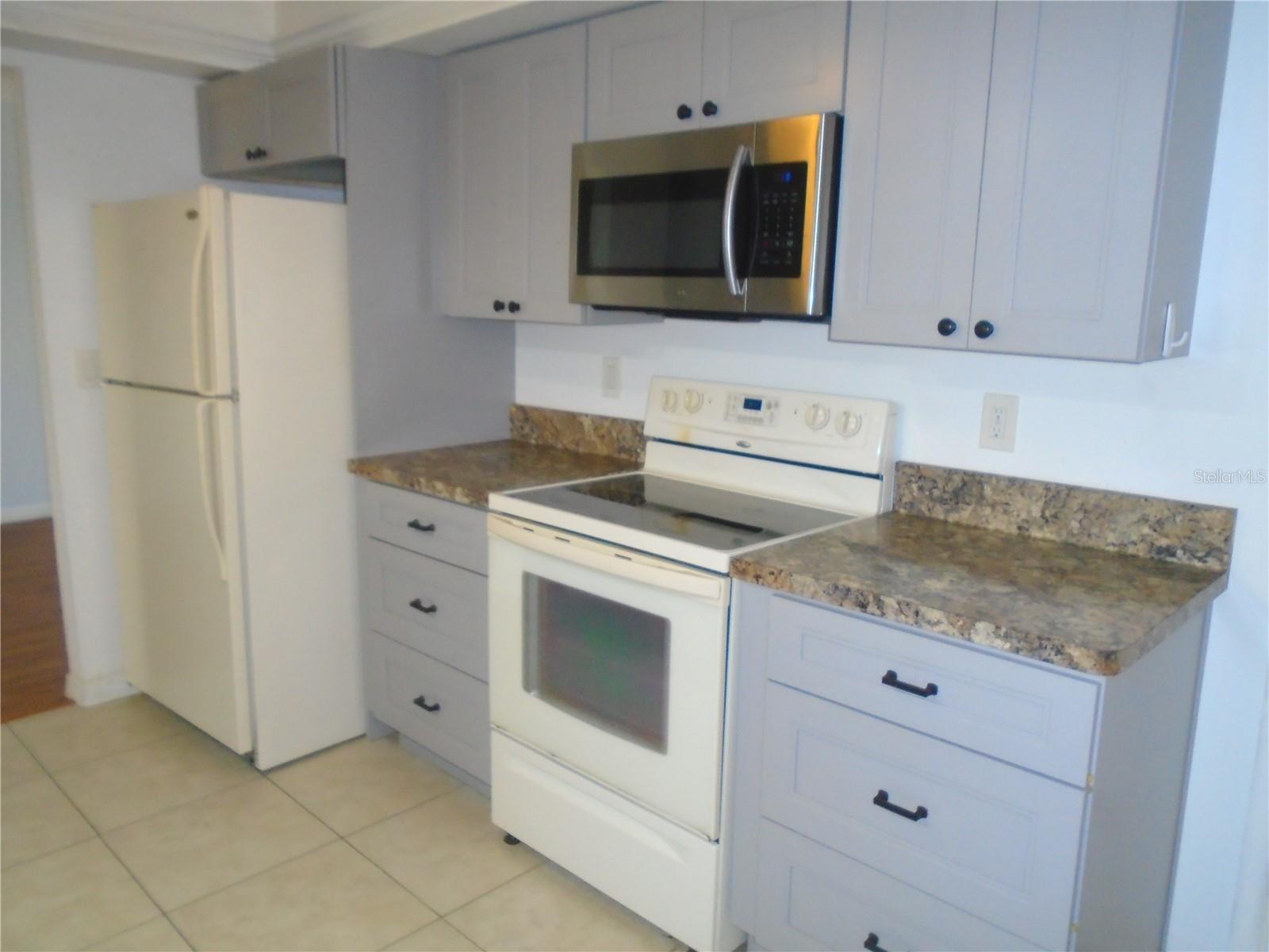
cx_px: 634
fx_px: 953
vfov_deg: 53.1
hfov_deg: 67.3
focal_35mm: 26
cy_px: 476
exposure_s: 1/30
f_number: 3.2
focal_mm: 4.6
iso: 400
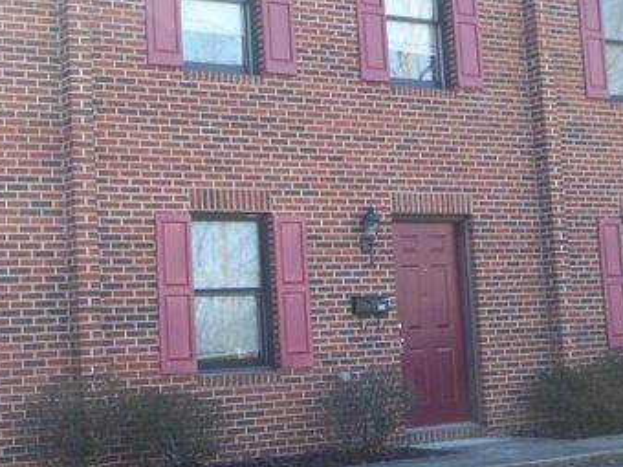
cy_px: 195
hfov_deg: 27.0
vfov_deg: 20.4
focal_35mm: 72
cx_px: 255
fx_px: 1296
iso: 125
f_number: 4
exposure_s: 1/80
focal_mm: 8
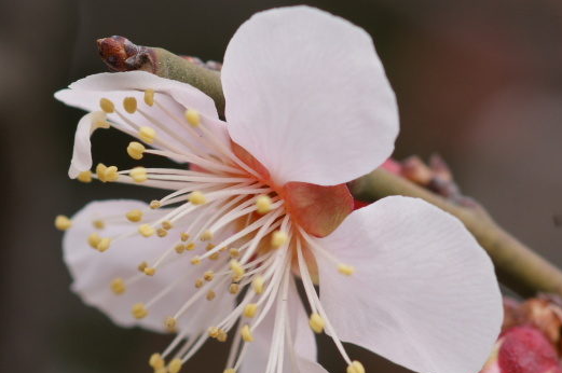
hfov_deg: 7.0
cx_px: 239
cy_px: 245
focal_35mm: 295
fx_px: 4599
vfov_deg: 4.6
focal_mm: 100
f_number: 5.6
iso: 100
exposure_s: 1/160
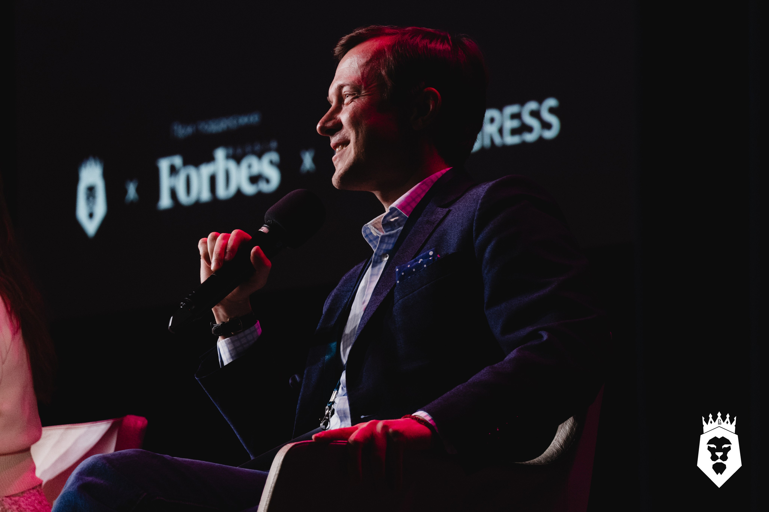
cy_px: 256
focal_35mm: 202
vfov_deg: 6.8
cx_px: 384
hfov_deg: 10.2
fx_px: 4326
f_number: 5.6
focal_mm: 135
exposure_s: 1/200
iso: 2000
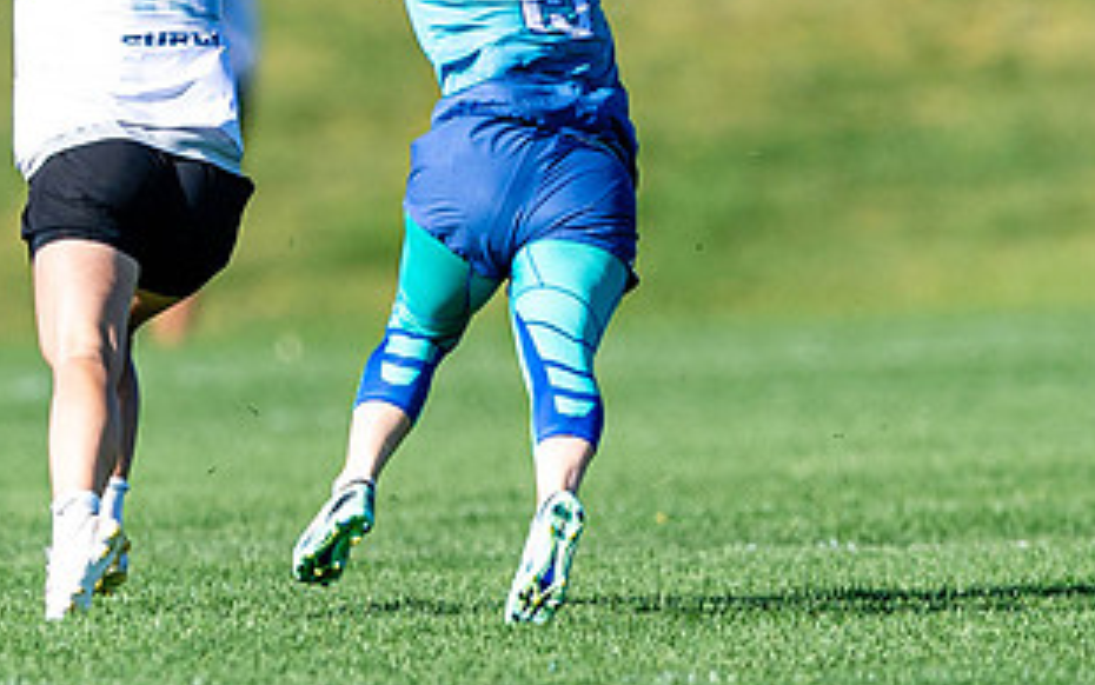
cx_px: -134
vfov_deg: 0.7
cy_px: 216
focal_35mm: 1912
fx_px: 57079
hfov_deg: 1.1
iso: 140
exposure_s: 1/2000
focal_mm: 400
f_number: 2.8
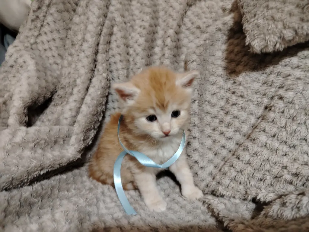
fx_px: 214
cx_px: 154
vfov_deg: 56.8
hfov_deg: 71.6
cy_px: 116
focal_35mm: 24
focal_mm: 5.25
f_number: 1.75
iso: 4497
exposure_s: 1/50
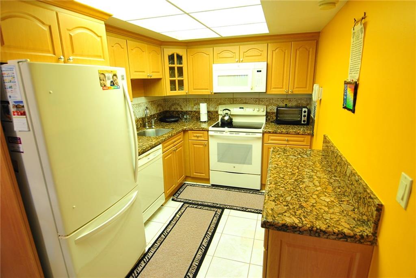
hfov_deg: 85.4
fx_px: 225
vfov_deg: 63.3
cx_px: 208
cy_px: 139
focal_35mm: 20
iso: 200
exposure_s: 1/6
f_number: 4.5
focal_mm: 13
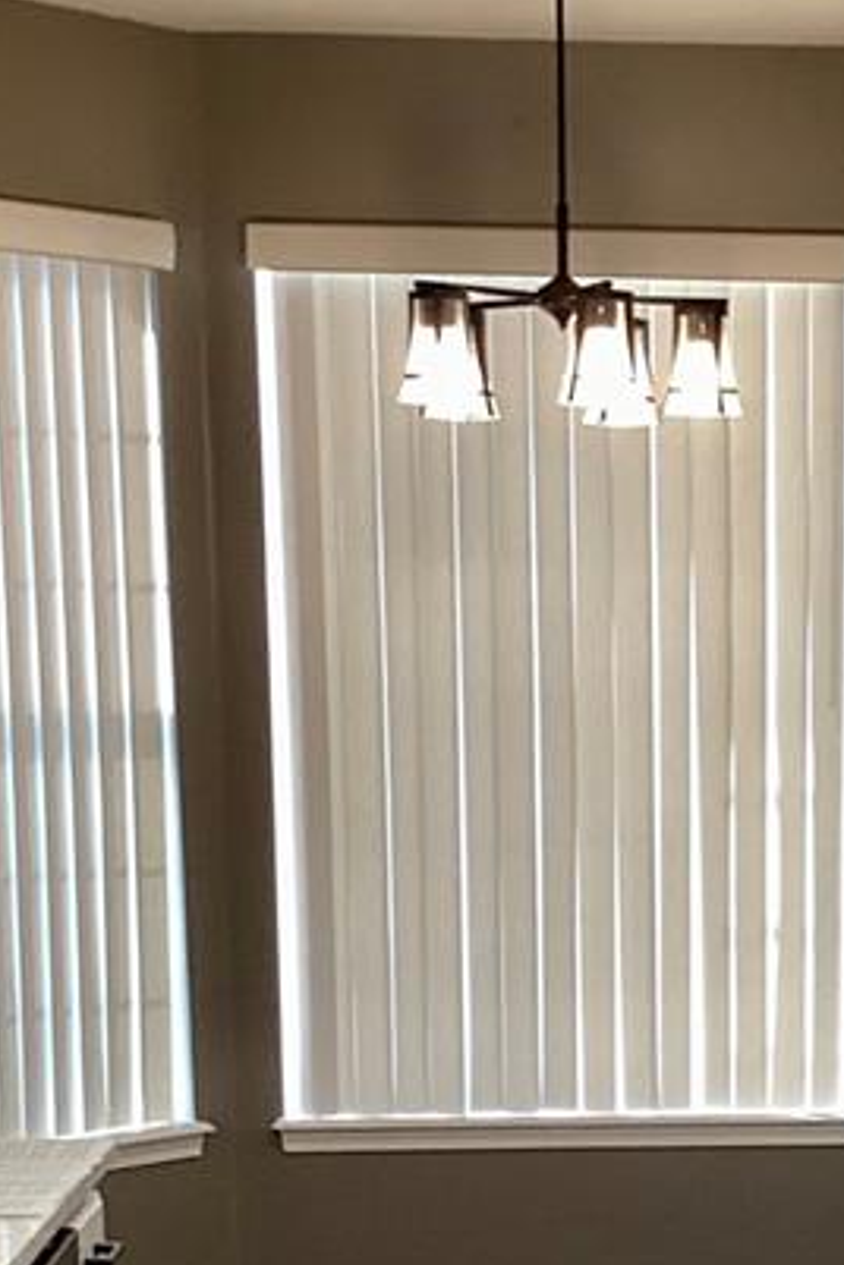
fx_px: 2883
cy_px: 1178
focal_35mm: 82
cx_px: 790
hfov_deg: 16.4
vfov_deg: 24.0
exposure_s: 1/60
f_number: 2.4
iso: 125
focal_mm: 3.3
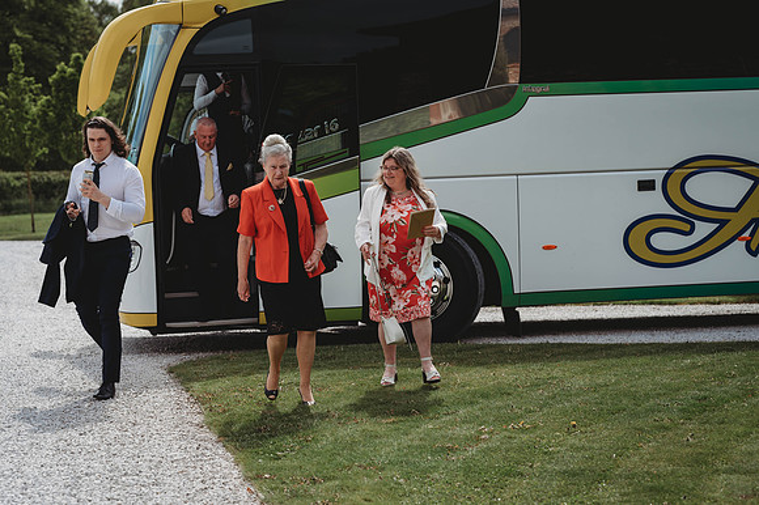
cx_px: 380
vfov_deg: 16.1
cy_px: 252
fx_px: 1791
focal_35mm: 85
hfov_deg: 23.9
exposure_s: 1/1600
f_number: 4
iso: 100
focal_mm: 85
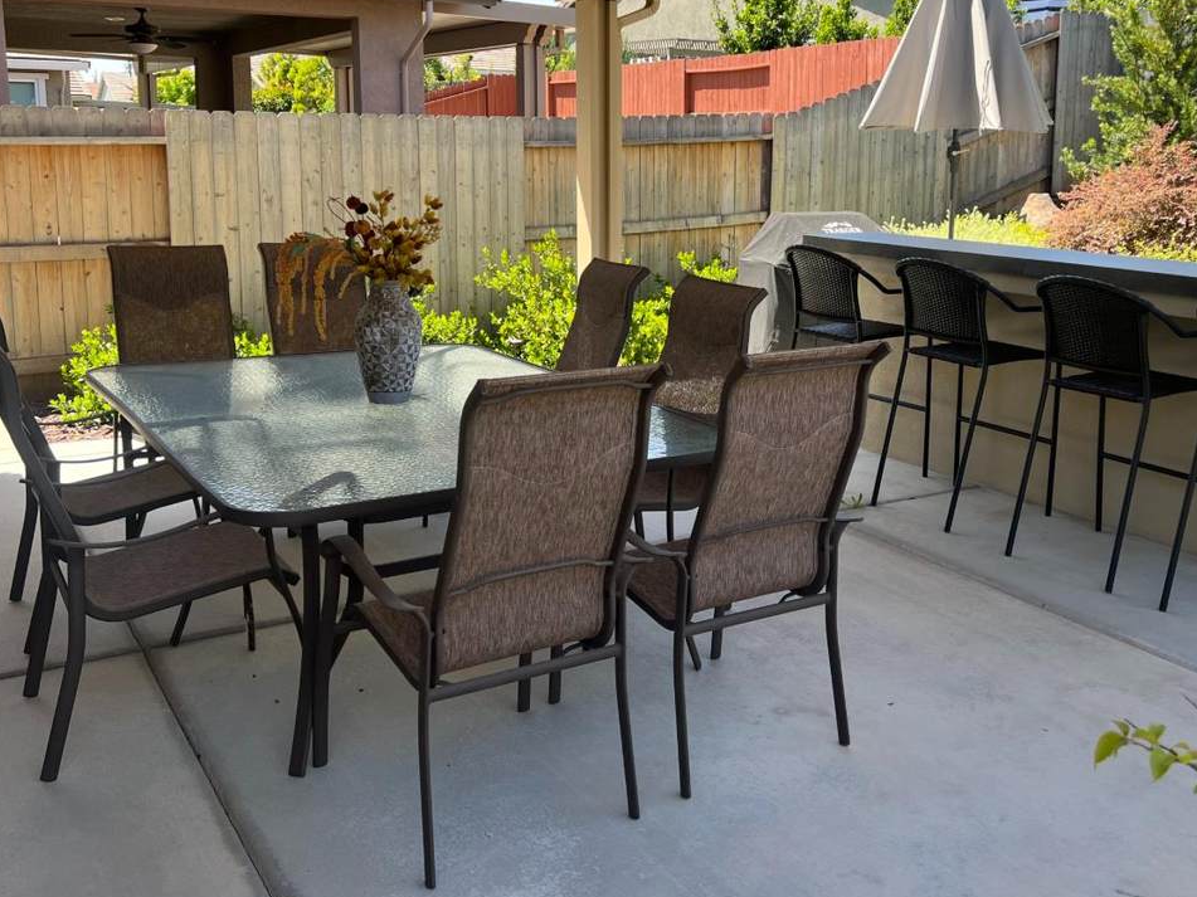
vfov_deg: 40.3
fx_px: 1210
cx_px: 676
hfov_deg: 52.5
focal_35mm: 35
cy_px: 312
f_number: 1.5
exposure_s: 1/846
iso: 50
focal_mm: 5.7
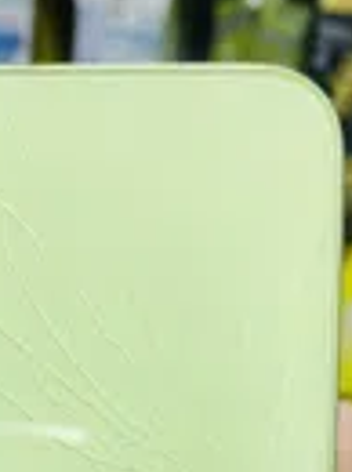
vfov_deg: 22.1
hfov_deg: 19.0
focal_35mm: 77
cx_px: 98
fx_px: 1047
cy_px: 654
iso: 50
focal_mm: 4.25
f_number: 1.8
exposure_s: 1/100
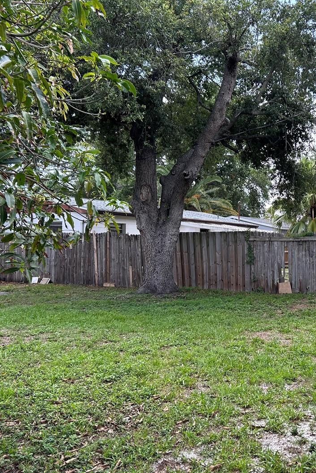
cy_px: 247
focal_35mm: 41
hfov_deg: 31.3
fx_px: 539
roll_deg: -0.8
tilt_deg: -1.0
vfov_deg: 47.4
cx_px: 280
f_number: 1.5
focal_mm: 5.7
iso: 50
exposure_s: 1/488
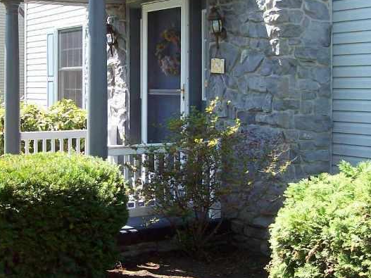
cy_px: 94
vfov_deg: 20.9
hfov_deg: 27.5
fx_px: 750
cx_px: 103
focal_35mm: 70
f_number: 2.7
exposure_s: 1/332
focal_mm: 6
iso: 80
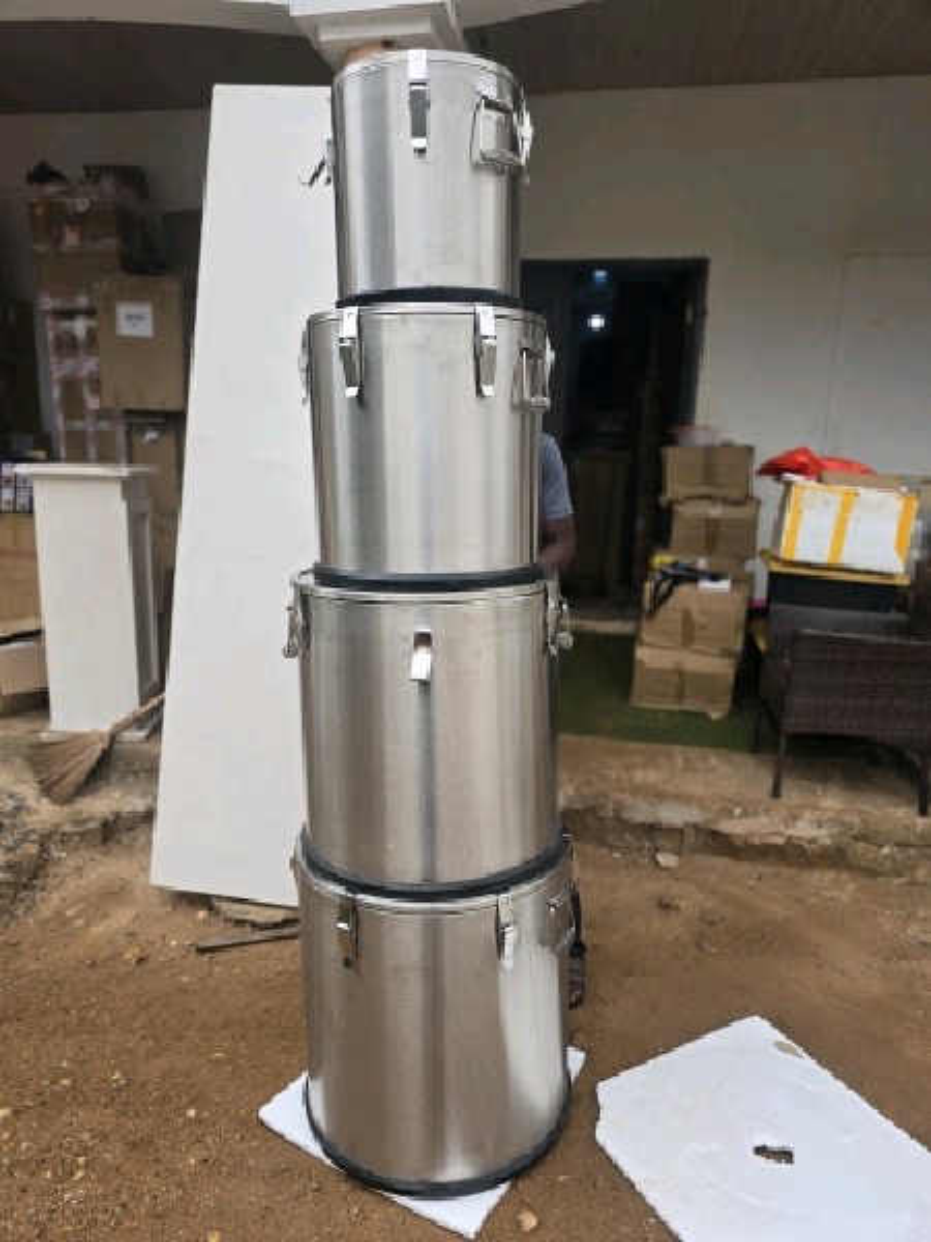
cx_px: 466
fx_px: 825
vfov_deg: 73.9
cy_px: 621
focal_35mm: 23
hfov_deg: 58.9
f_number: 1.7
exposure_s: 1/370
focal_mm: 6.3
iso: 32
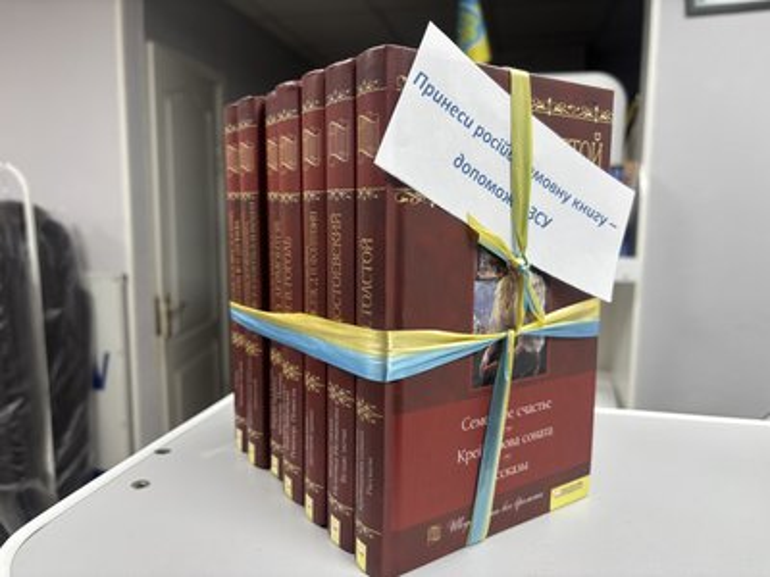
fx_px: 578
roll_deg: -0.2
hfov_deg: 67.3
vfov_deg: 53.1
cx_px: 385
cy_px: 288
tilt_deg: -7.7
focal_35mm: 26
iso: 100
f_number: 1.6
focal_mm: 5.96
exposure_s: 1/100
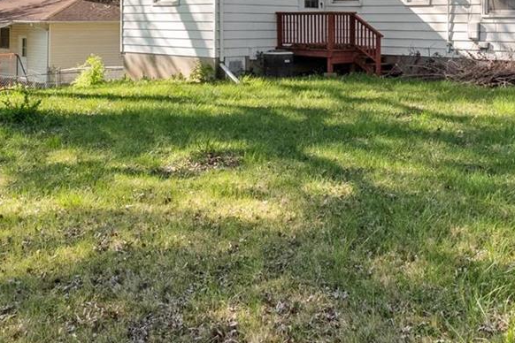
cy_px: 29
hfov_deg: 43.9
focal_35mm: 44
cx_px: 338
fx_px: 629
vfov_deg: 29.2
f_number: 8
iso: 400
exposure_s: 1/500
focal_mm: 8
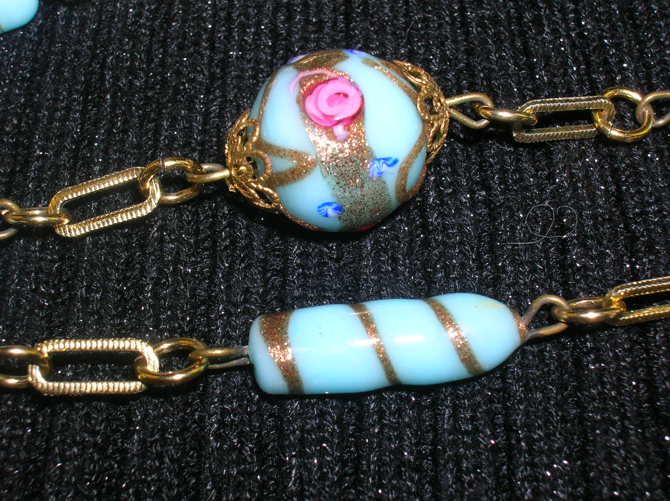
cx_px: 335
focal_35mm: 58
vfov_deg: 25.2
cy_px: 250
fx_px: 1122
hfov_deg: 33.3
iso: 50
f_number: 5.9
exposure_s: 1/60.1
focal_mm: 9.7
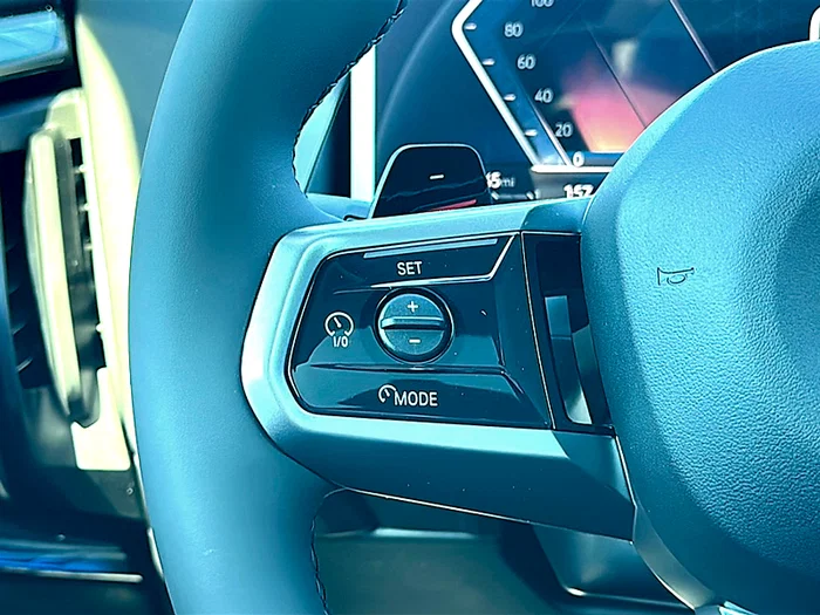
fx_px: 1184
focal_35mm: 50
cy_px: 308
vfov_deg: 29.1
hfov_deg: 38.2
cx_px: 410
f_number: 1.78
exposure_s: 1/90
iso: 64
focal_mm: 6.86
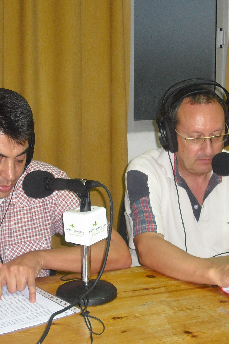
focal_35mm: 67
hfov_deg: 20.3
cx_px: 118
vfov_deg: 30.1
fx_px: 639
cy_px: 163
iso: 200
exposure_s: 1/125
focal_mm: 6.2
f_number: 2.8
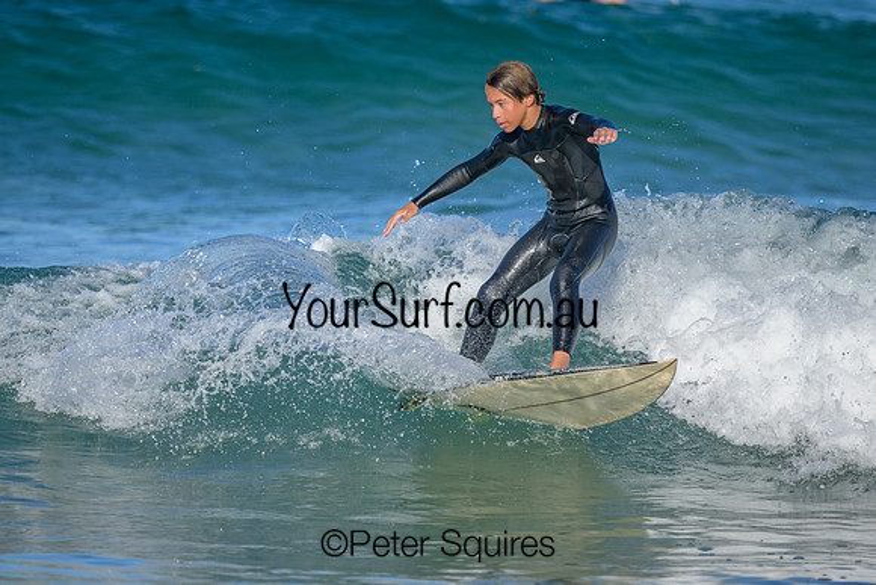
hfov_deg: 2.5
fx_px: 20087
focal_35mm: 825
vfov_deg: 1.7
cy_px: 302
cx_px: 452
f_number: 6.3
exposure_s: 1/2000
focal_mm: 800
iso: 320
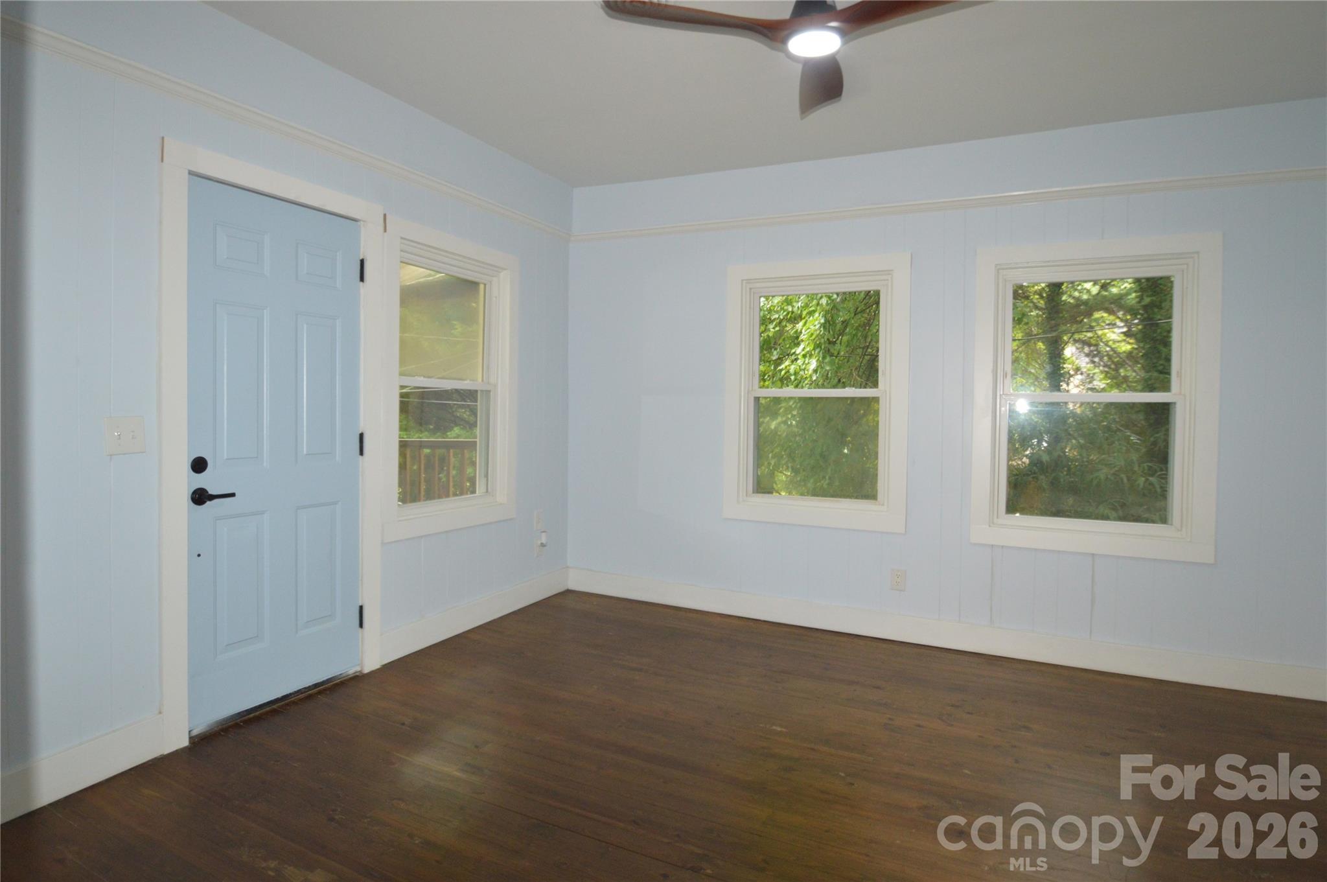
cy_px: 441
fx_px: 718
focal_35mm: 20
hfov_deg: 85.5
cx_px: 664
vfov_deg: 63.1
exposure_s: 1/60
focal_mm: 13
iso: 1100
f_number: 3.8
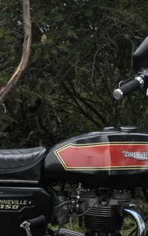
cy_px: 180
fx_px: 1555
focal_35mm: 241
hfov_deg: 5.4
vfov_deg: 8.7
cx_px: 91
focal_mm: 60
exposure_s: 1/320
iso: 800
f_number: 8
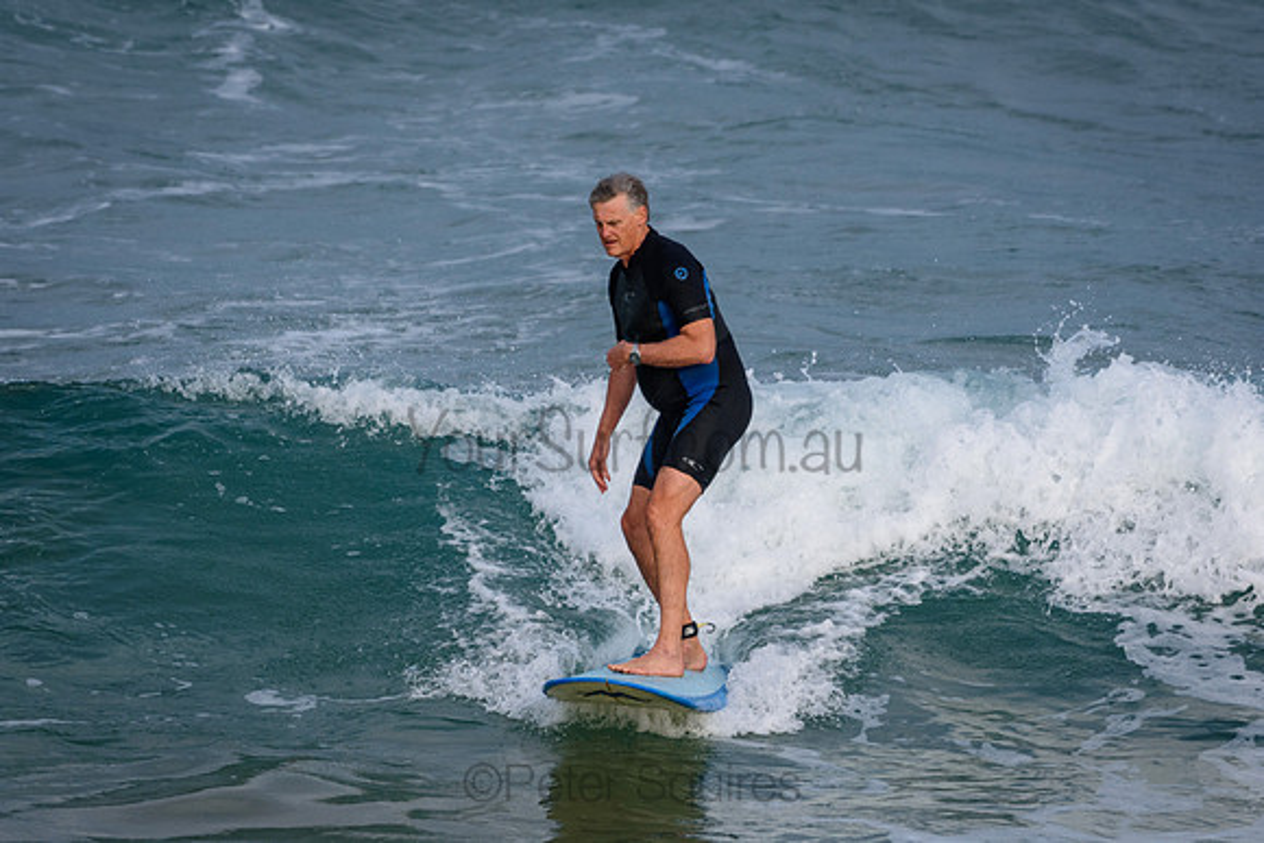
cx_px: 632
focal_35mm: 510
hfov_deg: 4.0
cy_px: 422
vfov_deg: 2.7
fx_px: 17910
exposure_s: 1/2000
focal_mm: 340
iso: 450
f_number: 5.6
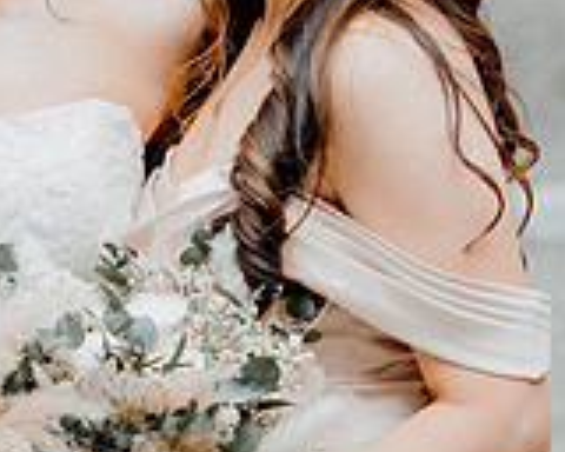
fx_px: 3863
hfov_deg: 8.3
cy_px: 164
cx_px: 106
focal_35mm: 231
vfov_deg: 6.7
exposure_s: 1/160
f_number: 3.5
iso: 125
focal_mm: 68
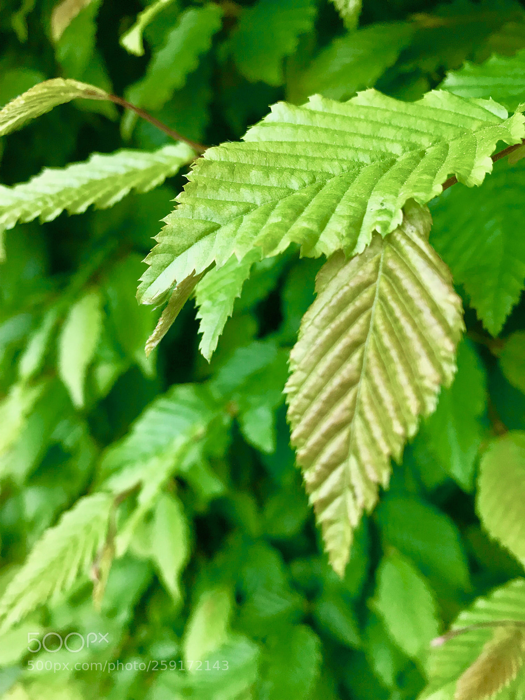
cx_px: 262
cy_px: 350
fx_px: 566
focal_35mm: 28
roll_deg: +0.0
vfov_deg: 63.4
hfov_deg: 49.7
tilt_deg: -22.9
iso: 32
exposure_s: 1/33
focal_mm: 3.99
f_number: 1.8
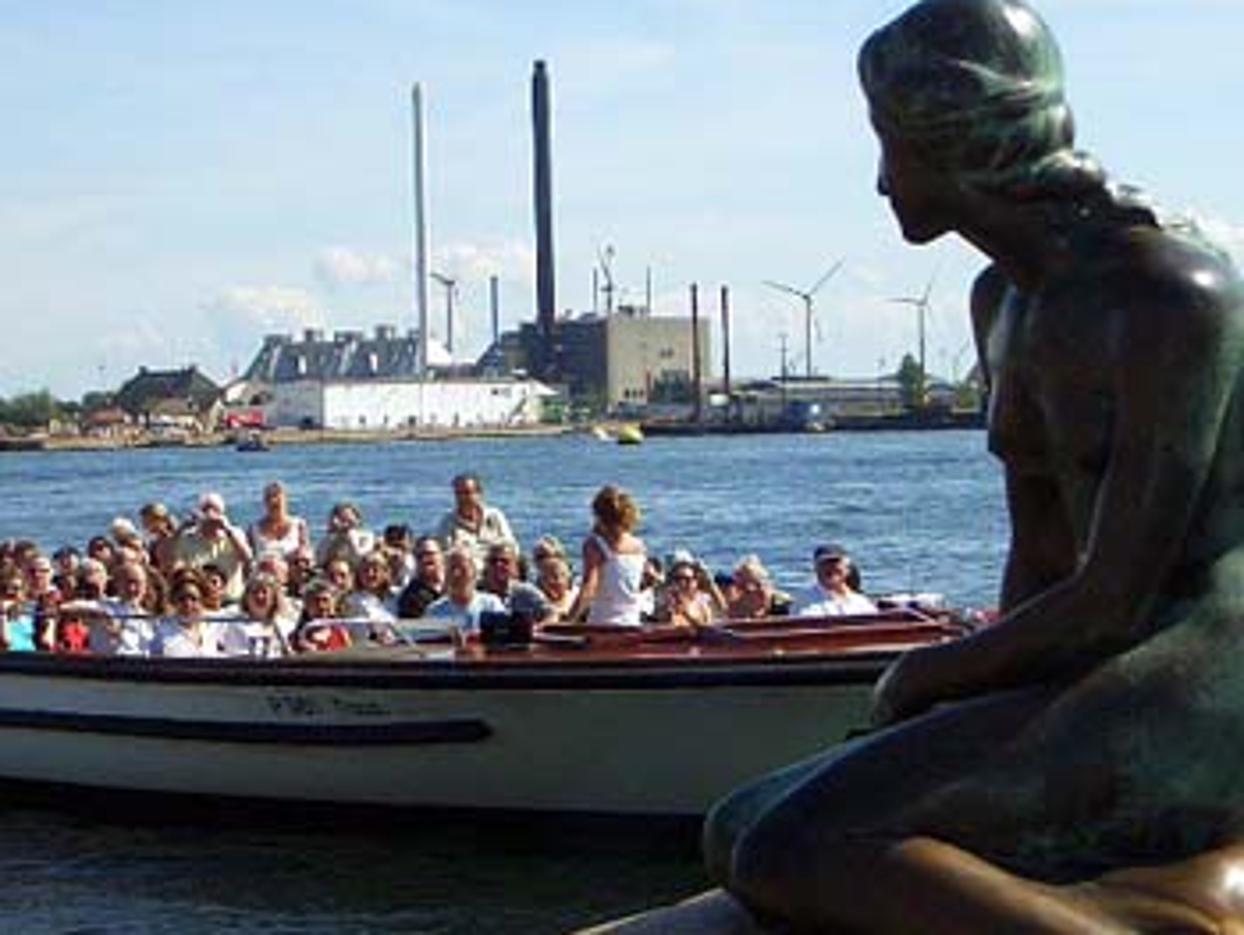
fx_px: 4064
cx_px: 622
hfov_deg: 17.4
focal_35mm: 113
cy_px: 512
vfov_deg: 13.1
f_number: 7
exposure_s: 1/500
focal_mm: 14.6
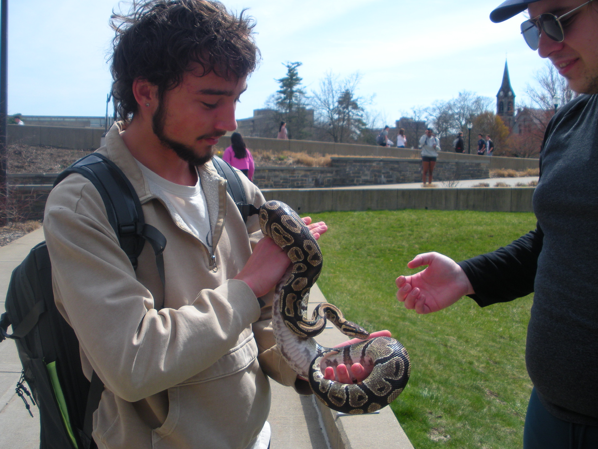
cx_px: 289
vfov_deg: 37.7
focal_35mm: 38
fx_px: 656
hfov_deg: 49.0
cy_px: 236
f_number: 3.5
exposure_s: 1/554
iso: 64
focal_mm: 6.3
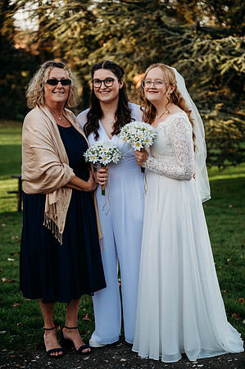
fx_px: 716
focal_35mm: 70
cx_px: 122
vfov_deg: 28.9
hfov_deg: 19.4
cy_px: 184
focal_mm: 70
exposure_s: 1/500
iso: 100
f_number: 2.8
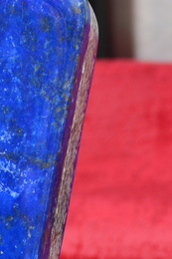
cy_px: 310
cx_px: -61
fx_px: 4888
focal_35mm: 681
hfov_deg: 2.0
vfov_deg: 3.0
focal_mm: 105
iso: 200
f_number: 10
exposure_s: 1/60
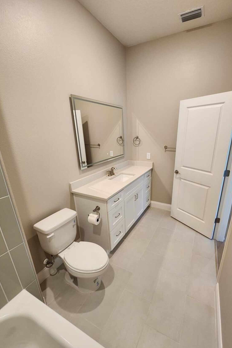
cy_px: 179
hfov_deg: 80.7
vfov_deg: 104.2
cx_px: 133
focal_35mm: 14
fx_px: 135
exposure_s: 1/60
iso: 320
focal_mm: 2.2
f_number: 2.2
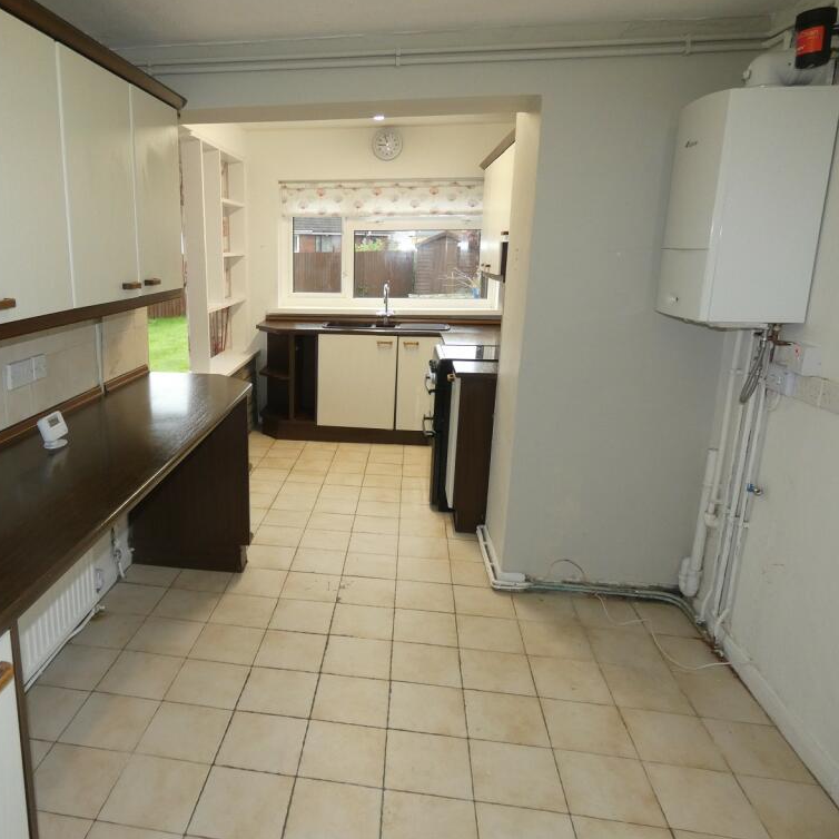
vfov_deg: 65.0
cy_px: 413
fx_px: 658
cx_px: 287
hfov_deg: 63.6
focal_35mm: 24
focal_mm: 3.6
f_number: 2.8
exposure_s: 1/60
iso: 200
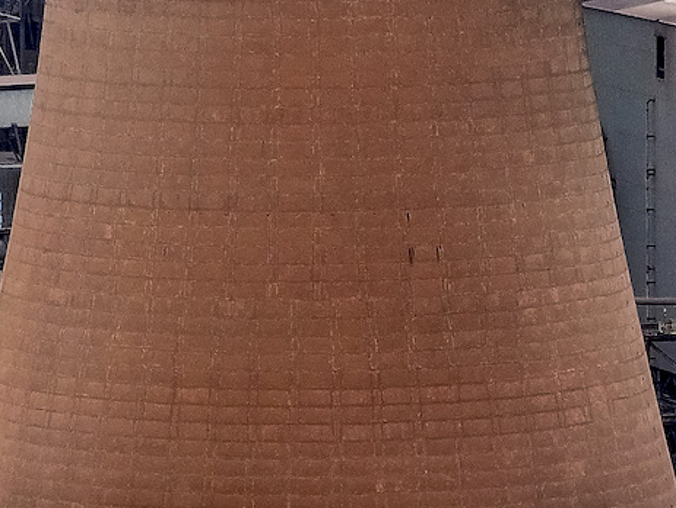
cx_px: -124
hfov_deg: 4.4
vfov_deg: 3.3
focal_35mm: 448
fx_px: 8756
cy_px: -35
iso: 100
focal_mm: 30.71
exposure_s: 1/200
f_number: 3.4
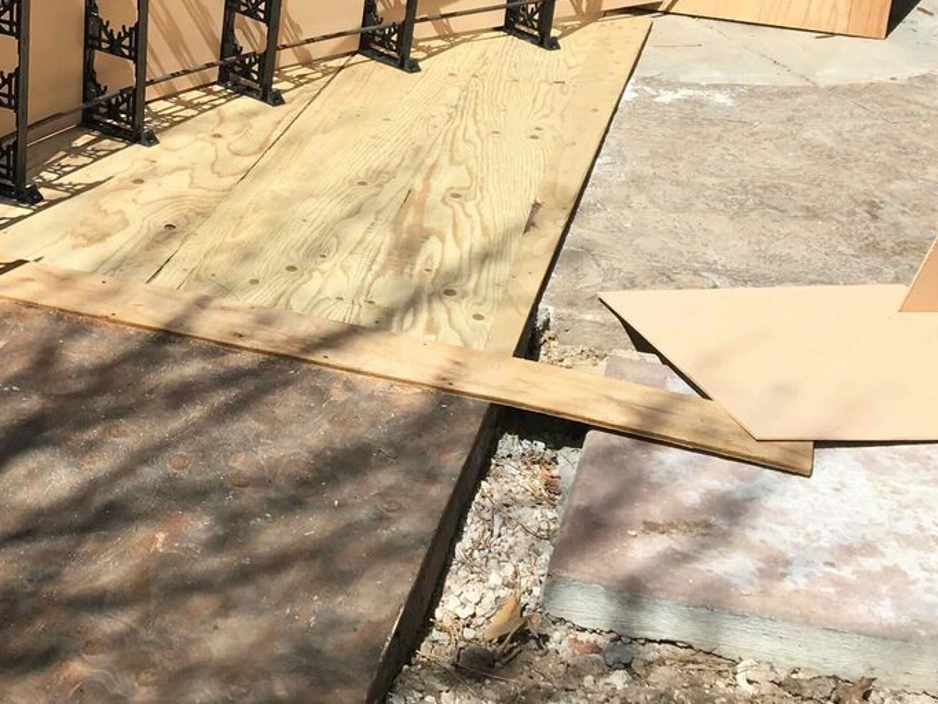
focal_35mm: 68
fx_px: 1843
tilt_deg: -22.0
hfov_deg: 27.3
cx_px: 56
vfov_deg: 21.4
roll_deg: -1.2
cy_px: 151
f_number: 2.2
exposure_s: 1/1972
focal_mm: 4.15
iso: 25
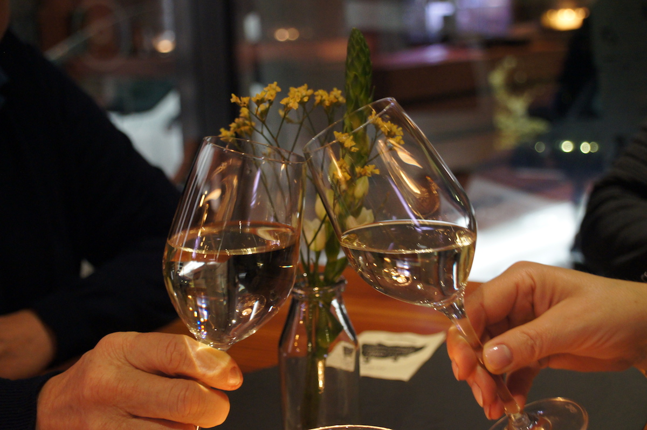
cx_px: 324
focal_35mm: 60
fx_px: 1077
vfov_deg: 22.6
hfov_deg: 33.4
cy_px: 215
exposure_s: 1/6
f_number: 4.5
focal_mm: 40
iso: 1600
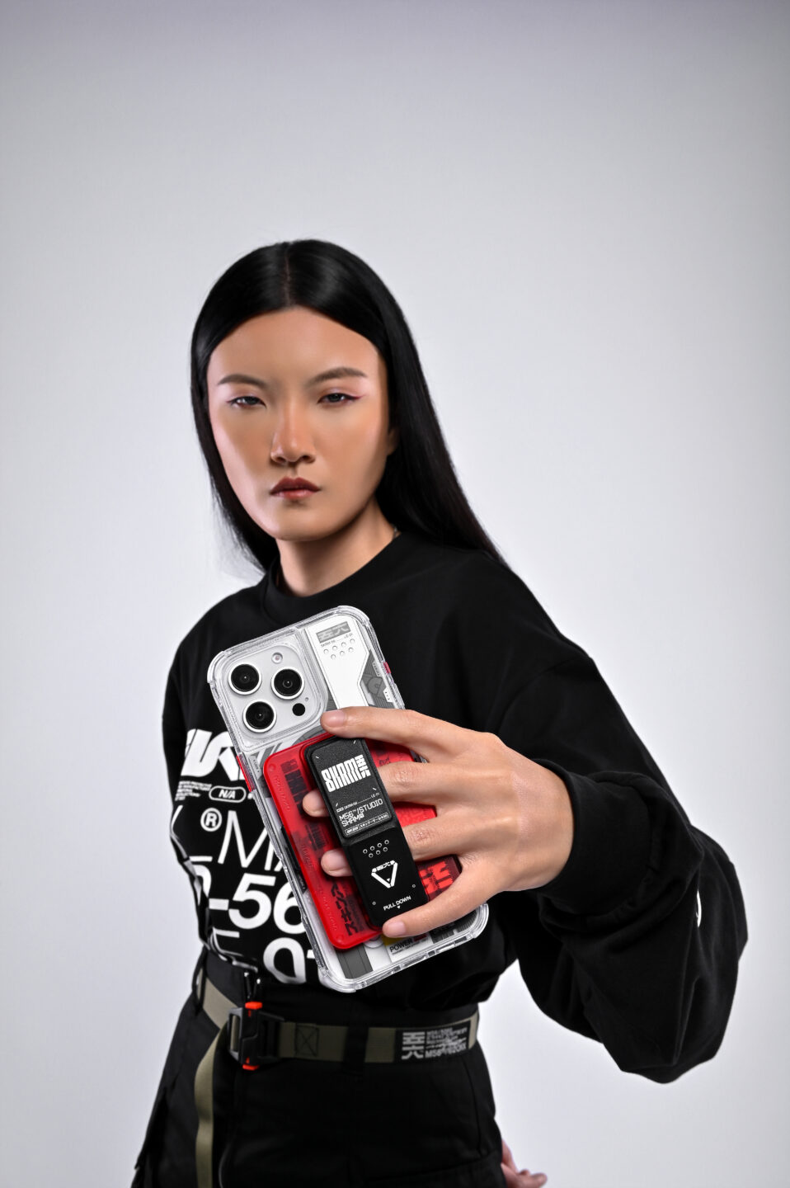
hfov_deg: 35.0
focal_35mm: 38
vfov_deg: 50.7
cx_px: 395
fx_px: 1253
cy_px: 594
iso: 320
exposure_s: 1/160
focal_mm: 38
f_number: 16
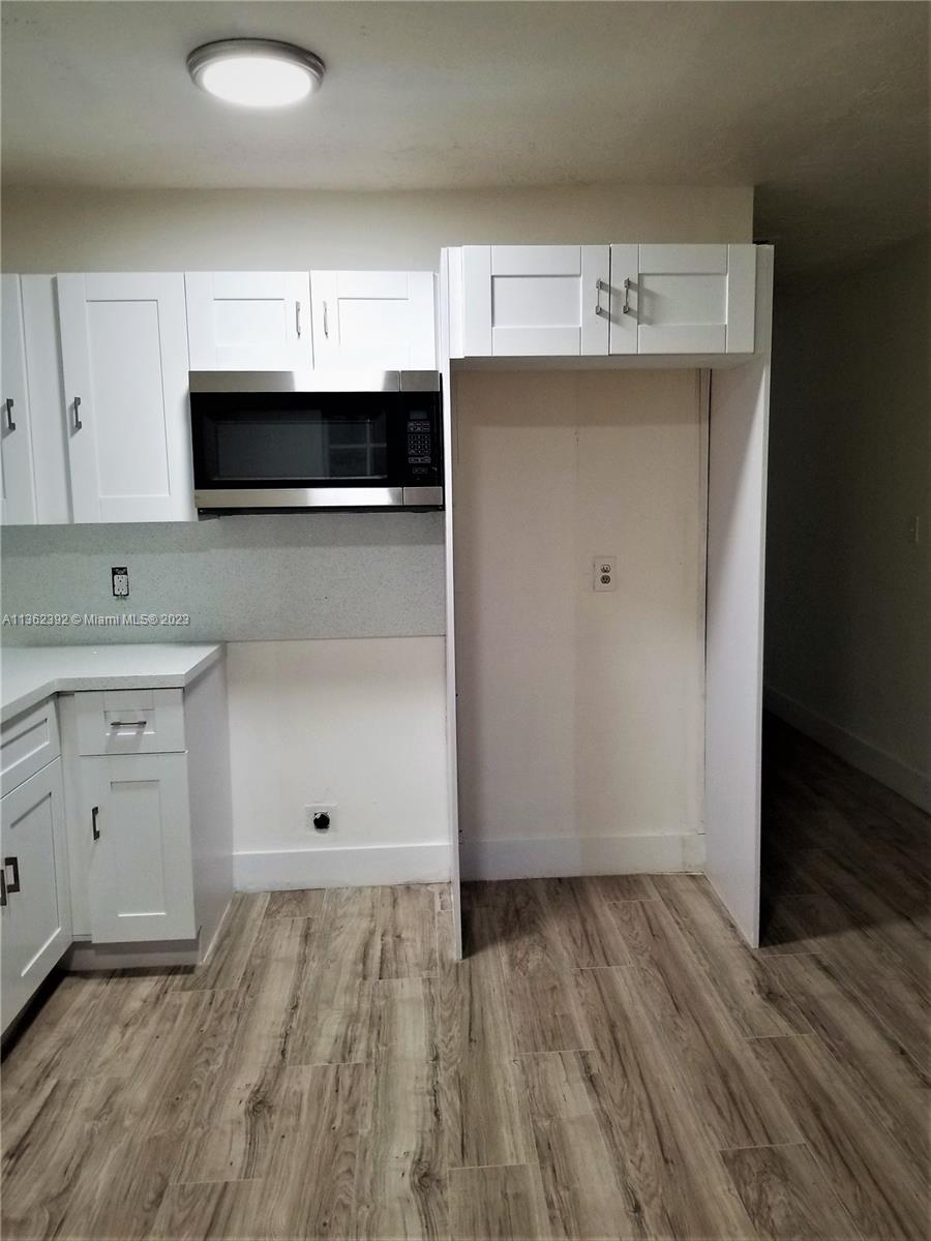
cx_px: 466
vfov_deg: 67.3
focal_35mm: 26
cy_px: 620
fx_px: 932
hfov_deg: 53.1
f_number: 1.7
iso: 160
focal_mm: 4.25
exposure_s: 1/60
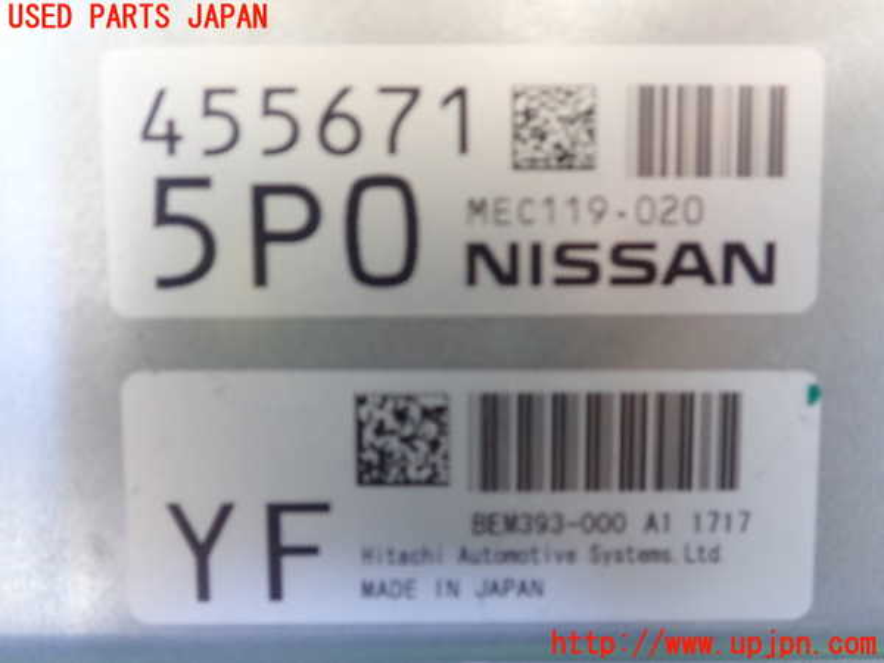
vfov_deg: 46.8
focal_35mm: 30
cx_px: 442
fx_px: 766
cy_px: 332
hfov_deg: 60.0
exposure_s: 1/50
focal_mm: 5.5
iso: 800
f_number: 2.3
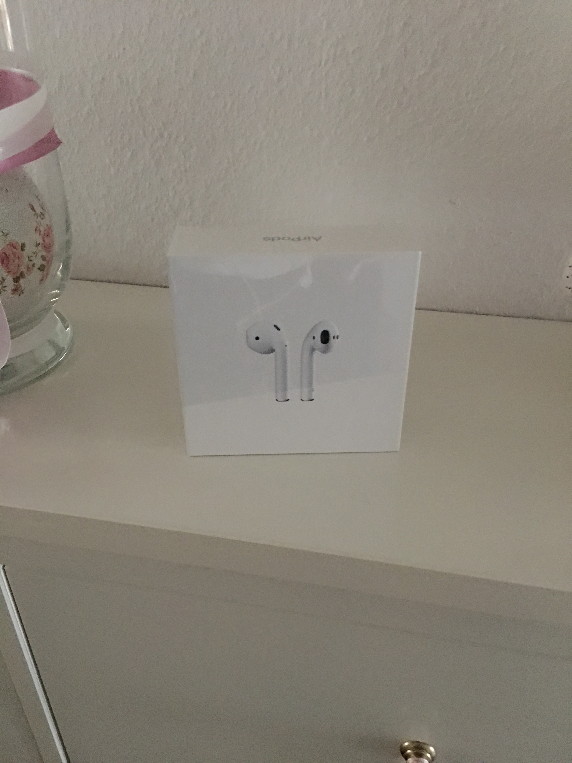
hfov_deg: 48.2
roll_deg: +0.2
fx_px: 639
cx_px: 286
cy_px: 382
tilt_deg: -32.9
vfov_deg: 61.7
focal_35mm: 29
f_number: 2.2
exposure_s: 1/4
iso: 125
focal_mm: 4.15
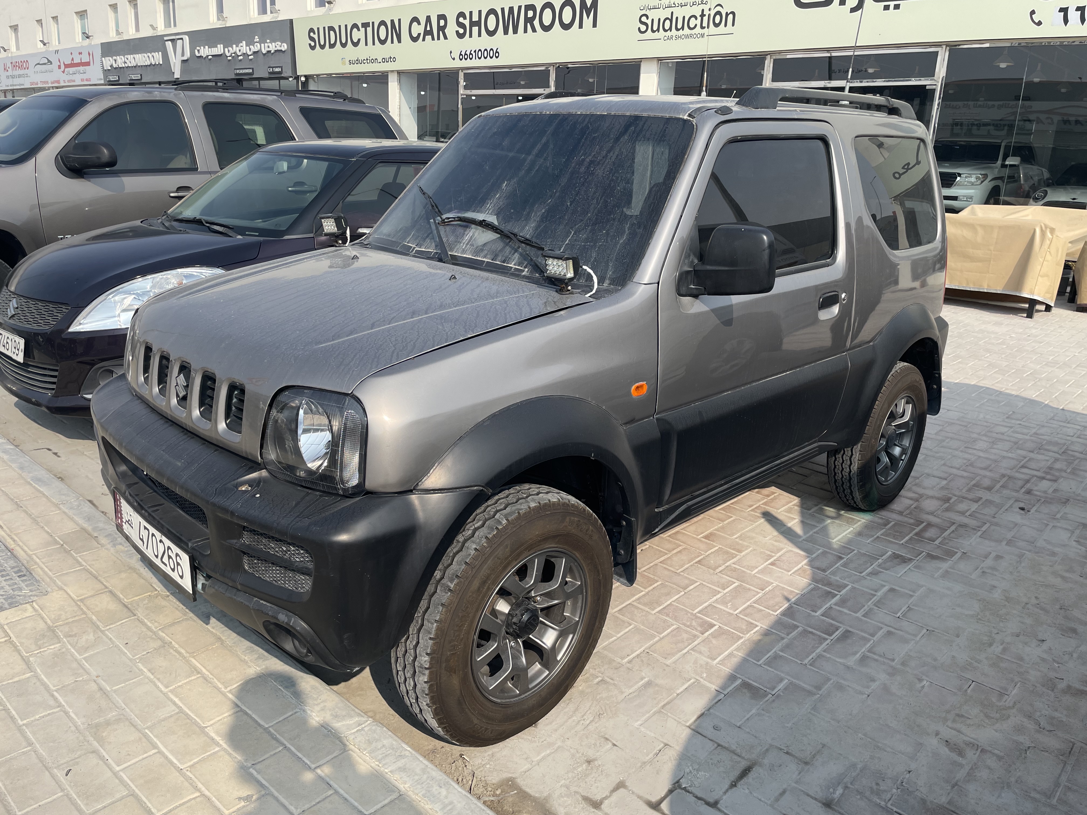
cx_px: 544
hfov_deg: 67.3
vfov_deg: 53.1
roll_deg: -1.4
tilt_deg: -14.1
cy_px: 408
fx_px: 816
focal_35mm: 26
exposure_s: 1/2681
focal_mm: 4.2
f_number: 1.6
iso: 32
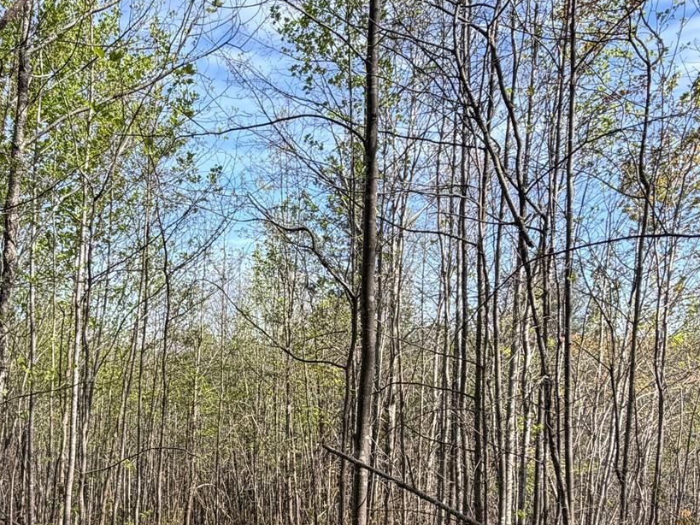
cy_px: 400
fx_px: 708
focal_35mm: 35
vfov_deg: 39.5
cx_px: 211
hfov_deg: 51.2
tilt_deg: -3.1
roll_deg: -1.0
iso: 64
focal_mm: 2.22
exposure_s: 1/448
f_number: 2.2
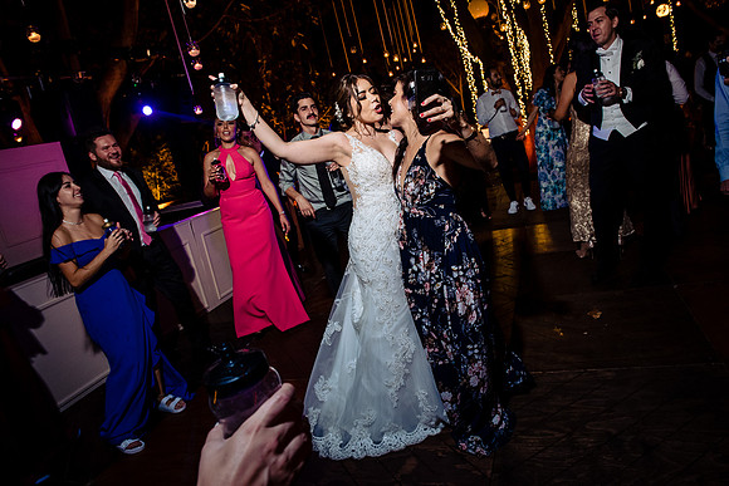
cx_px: 364
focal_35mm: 24
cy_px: 243
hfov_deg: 73.7
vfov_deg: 53.2
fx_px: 486
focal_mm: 24
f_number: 7.1
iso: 2000
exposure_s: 1/40
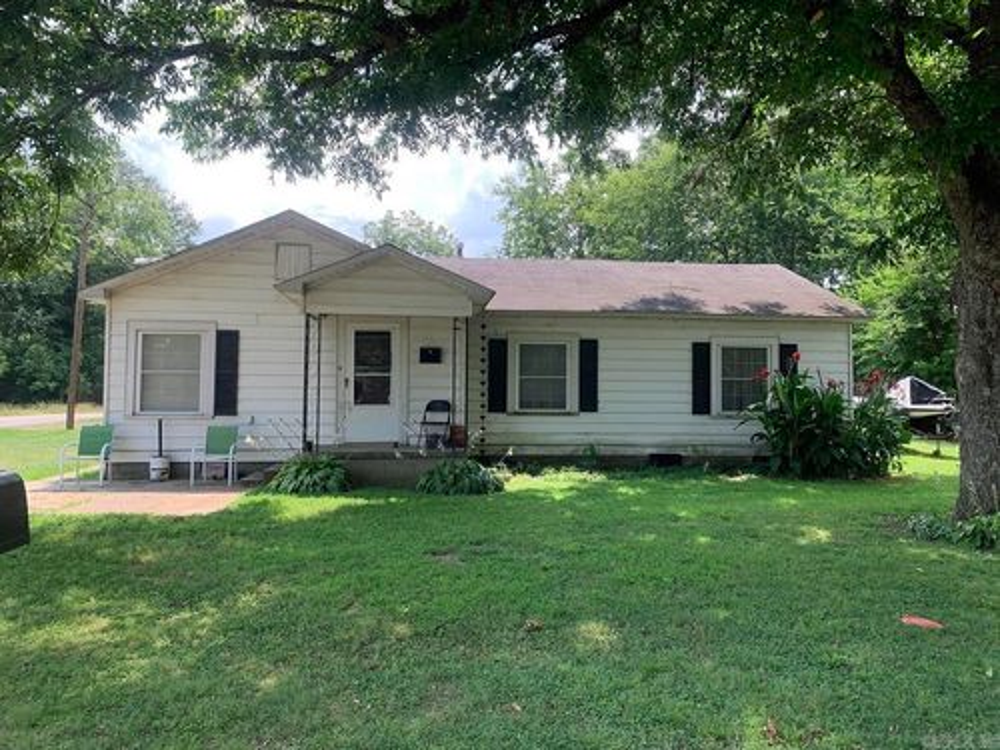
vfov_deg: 53.1
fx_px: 751
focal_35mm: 26
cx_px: 500
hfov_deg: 67.3
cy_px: 375
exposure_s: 1/422
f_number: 1.8
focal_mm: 4.25
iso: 25
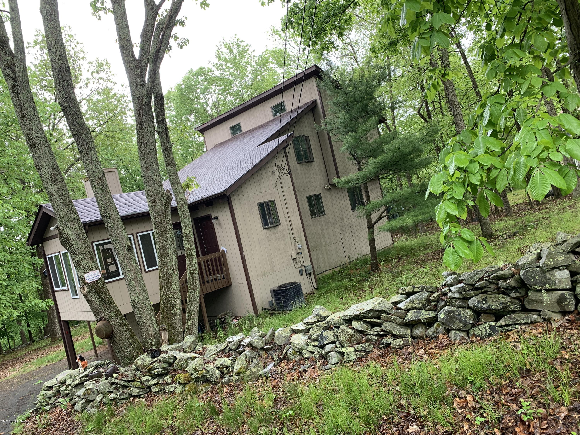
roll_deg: +12.8
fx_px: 436
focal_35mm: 26
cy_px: 218
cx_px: 290
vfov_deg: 53.1
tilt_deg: -1.1
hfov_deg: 67.3
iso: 50
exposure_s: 1/122
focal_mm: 4.25
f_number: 1.8
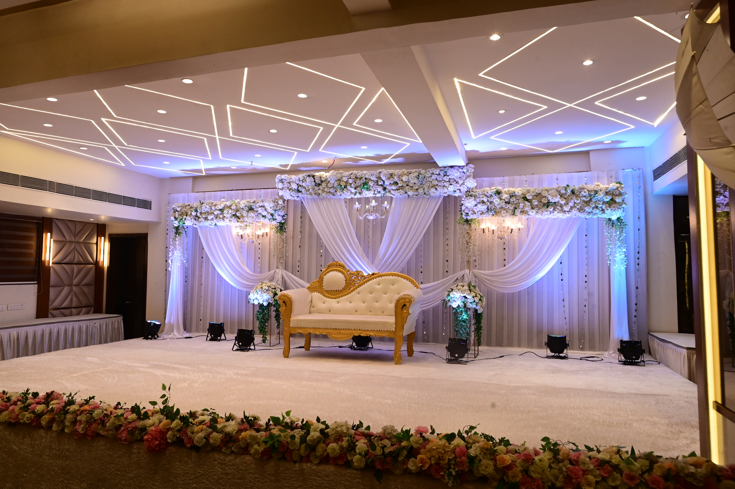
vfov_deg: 53.1
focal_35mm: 24
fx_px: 490
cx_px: 368
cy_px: 244
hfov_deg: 73.8
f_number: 10
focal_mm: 24
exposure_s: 1/160
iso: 1600
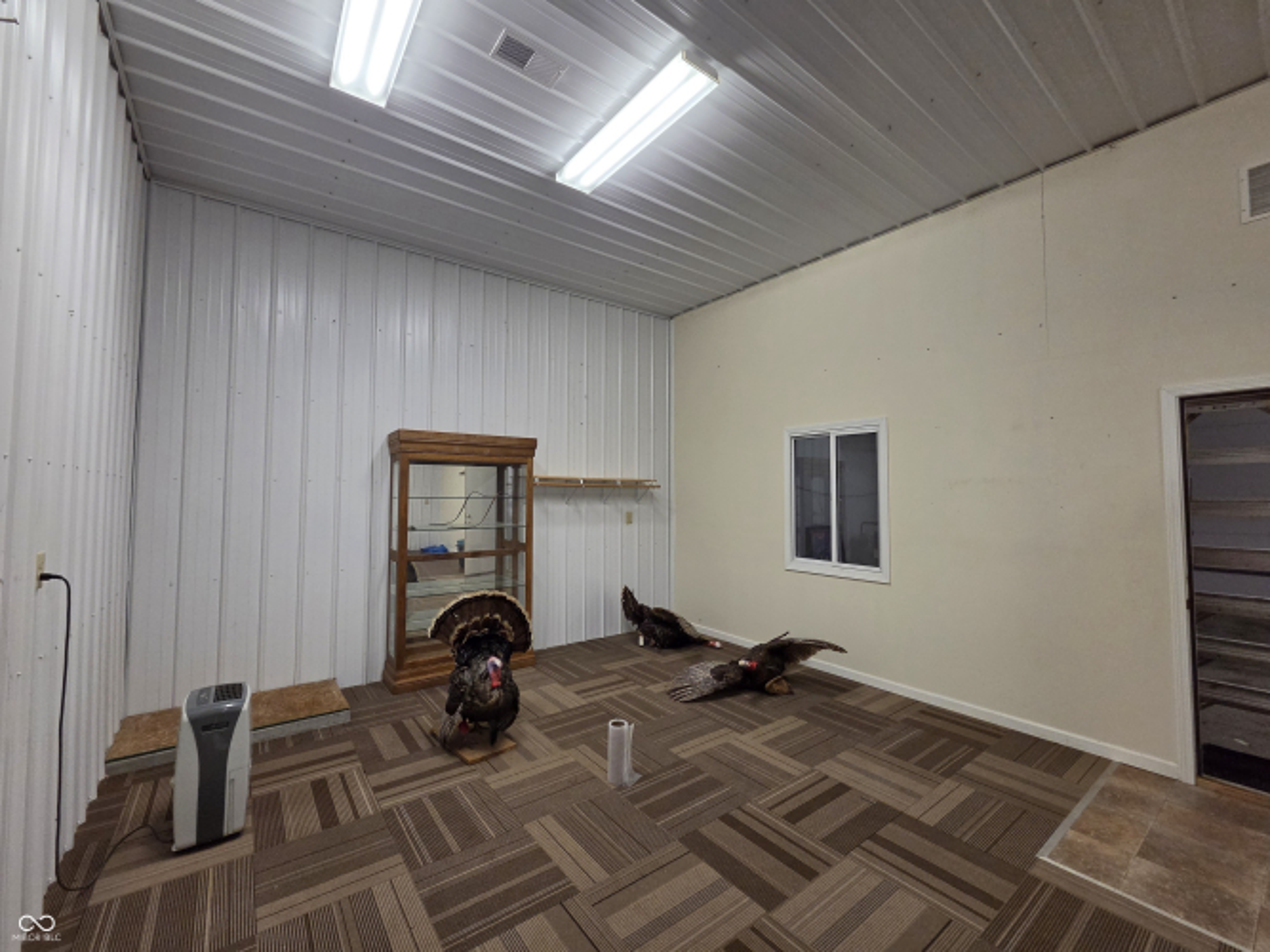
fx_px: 477
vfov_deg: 89.9
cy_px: 476
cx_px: 635
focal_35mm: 13
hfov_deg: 106.2
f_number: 2.2
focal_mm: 2.2
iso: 320
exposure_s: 1/120
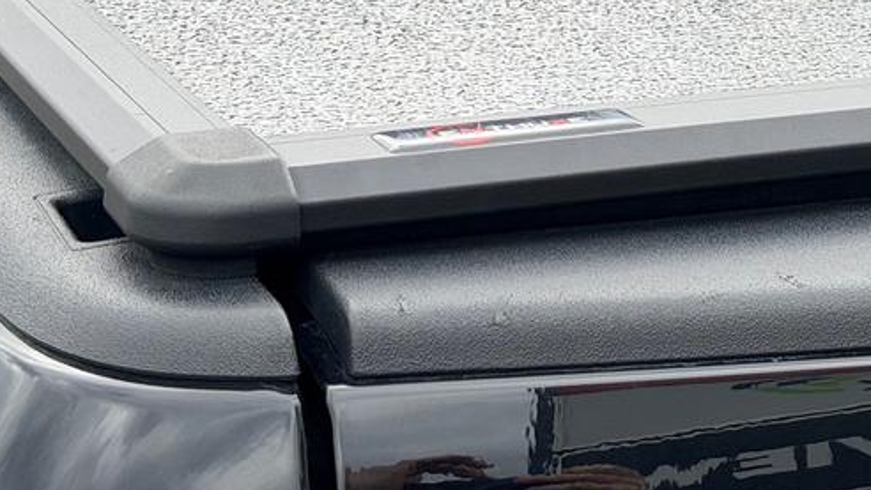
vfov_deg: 8.8
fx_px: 3142
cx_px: 829
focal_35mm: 136
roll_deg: -0.1
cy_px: -134
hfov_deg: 15.5
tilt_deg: -9.7
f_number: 1.78
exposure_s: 1/1307
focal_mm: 6.76
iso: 64
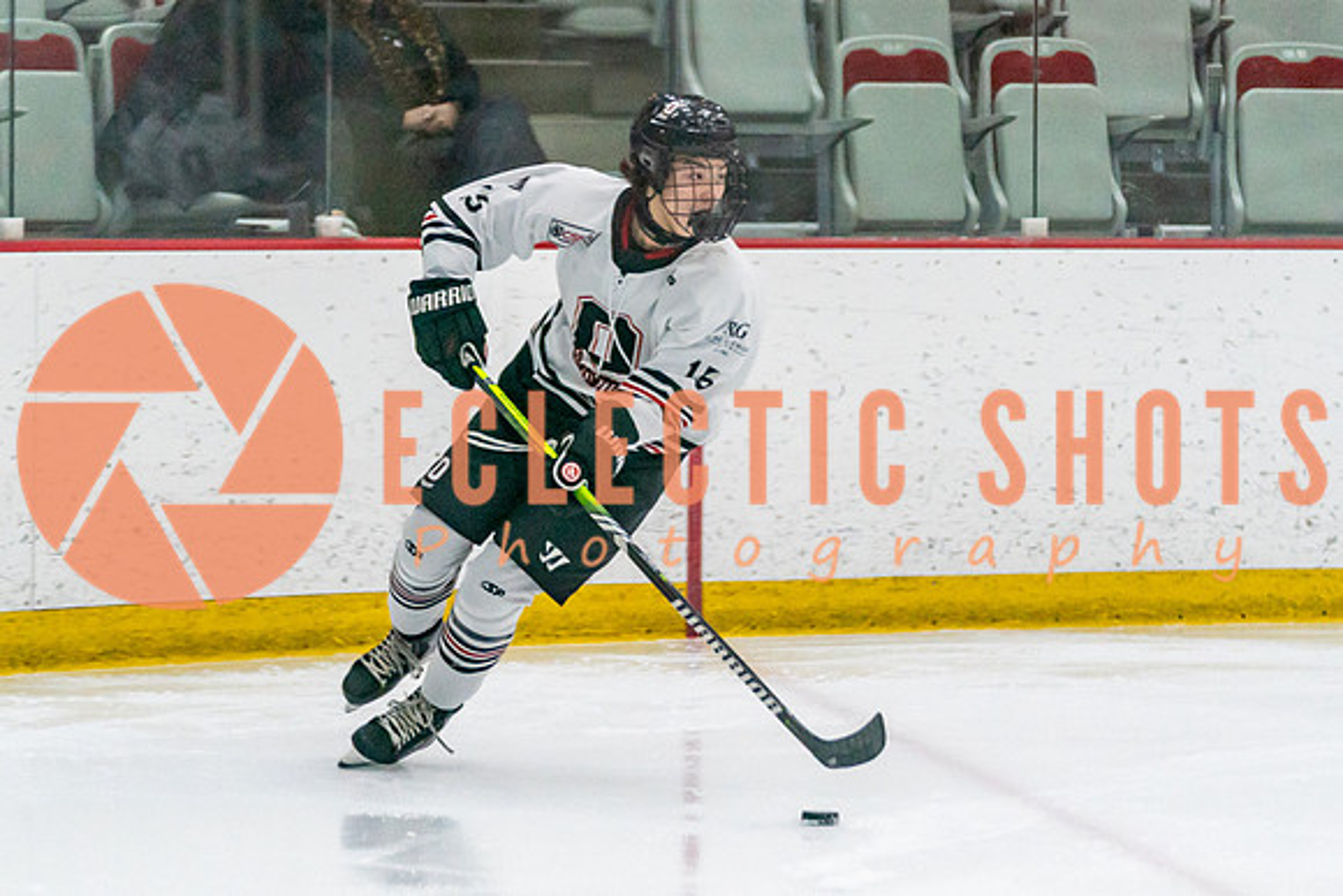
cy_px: 549
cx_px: 596
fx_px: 8987
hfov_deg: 8.5
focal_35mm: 241
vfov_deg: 5.7
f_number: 2.8
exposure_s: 1/1250
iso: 3200
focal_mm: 143
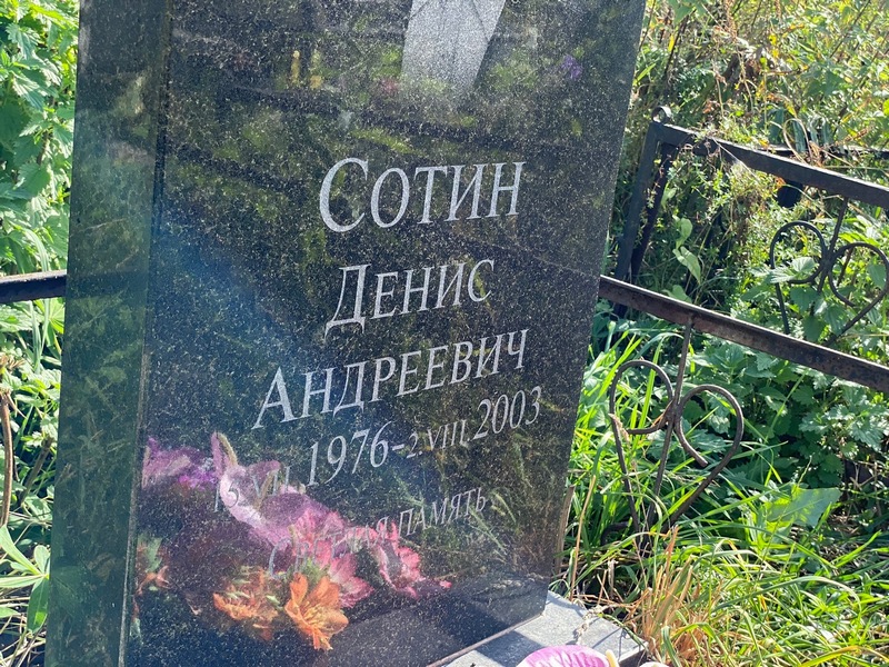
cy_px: 334
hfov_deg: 36.8
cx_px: 444
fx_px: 1335
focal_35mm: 52
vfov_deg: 28.0
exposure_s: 1/375
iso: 20
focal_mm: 6
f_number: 2
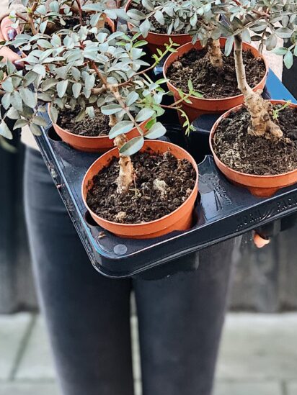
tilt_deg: -7.4
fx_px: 1109
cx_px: 156
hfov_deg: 15.2
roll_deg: +1.4
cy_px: 34
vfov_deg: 19.8
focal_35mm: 97
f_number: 2.4
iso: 125
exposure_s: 1/98
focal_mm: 6
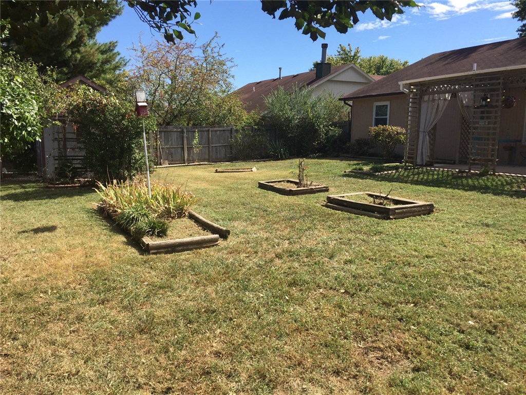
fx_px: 441
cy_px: 198
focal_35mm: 29
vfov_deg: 48.2
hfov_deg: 61.7
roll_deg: -1.1
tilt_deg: -7.1
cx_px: 263
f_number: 2.2
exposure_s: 1/1412
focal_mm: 4.15
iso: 32
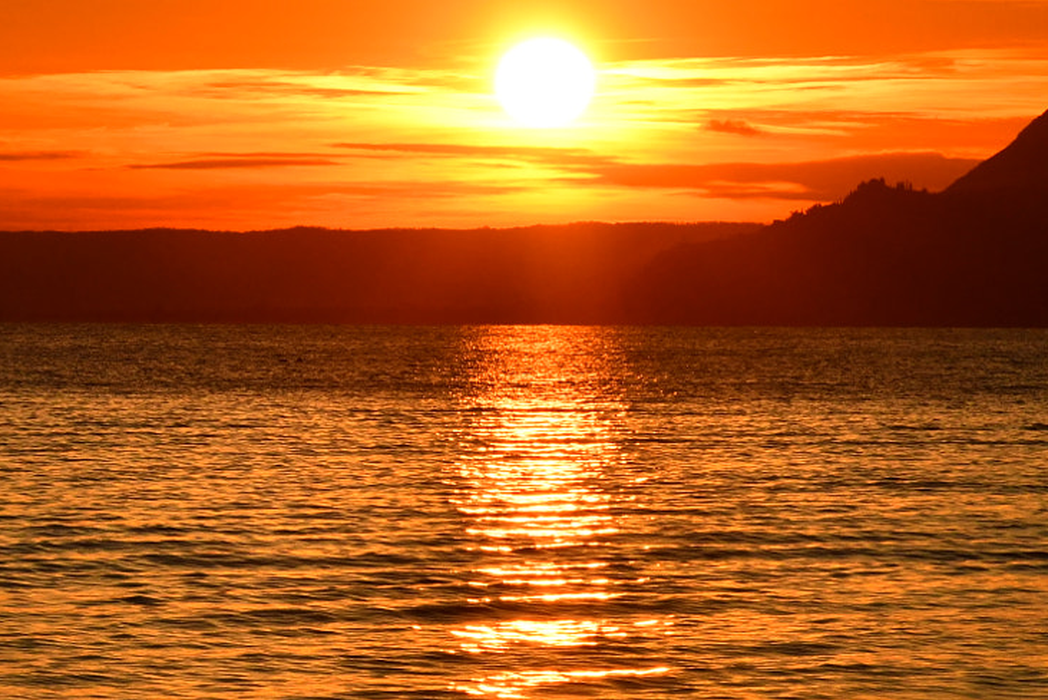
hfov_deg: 6.1
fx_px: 9785
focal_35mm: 336
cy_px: 336
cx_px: -72
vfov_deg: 4.1
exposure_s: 1/1600
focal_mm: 120
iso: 800
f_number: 20
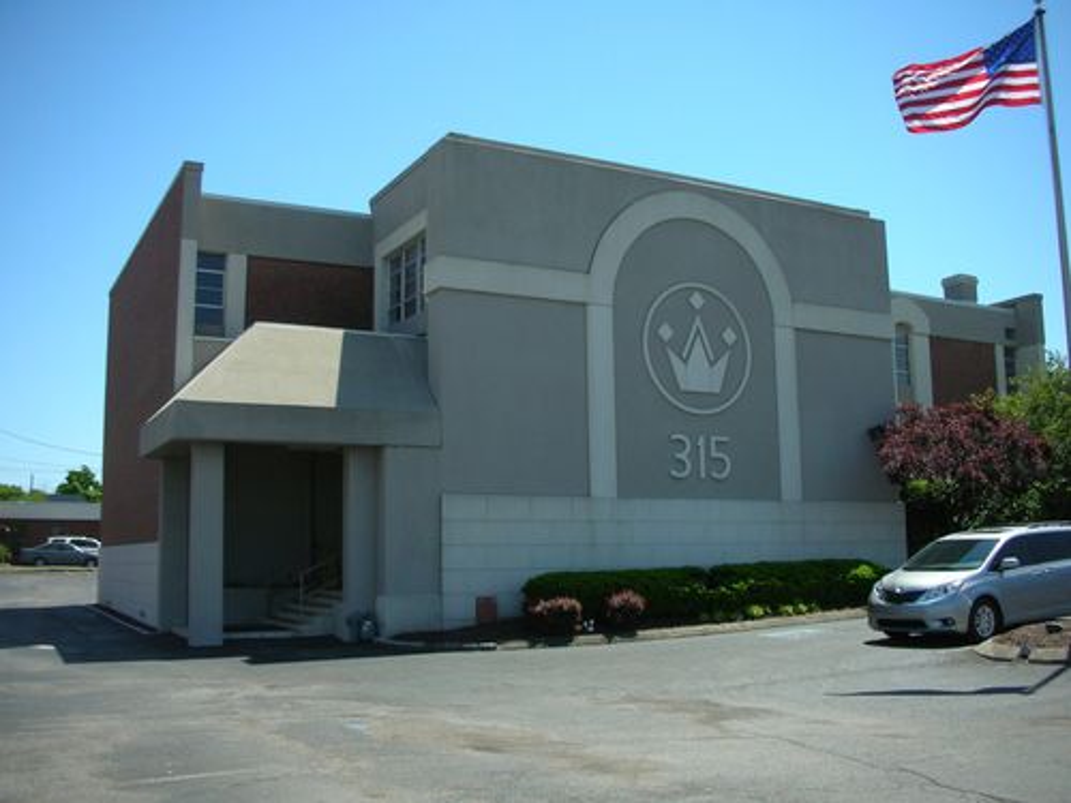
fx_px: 1083
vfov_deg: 40.7
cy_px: 402
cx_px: 536
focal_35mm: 35
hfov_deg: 52.6
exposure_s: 1/109
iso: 50
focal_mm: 5.8
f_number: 8.5
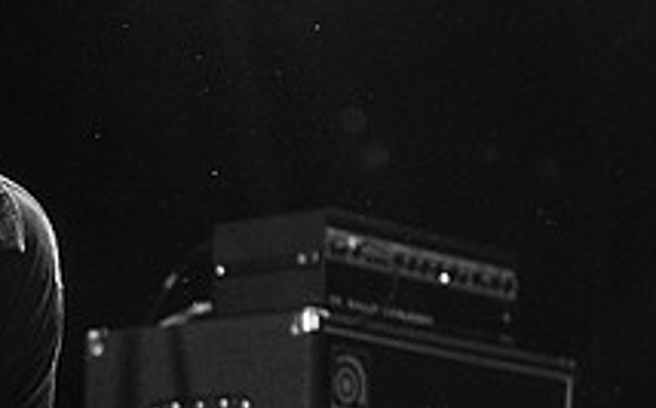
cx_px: -111
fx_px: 3106
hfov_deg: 11.8
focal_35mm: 174
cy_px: 415
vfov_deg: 7.5
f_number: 3.2
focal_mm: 58
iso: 2500
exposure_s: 1/125
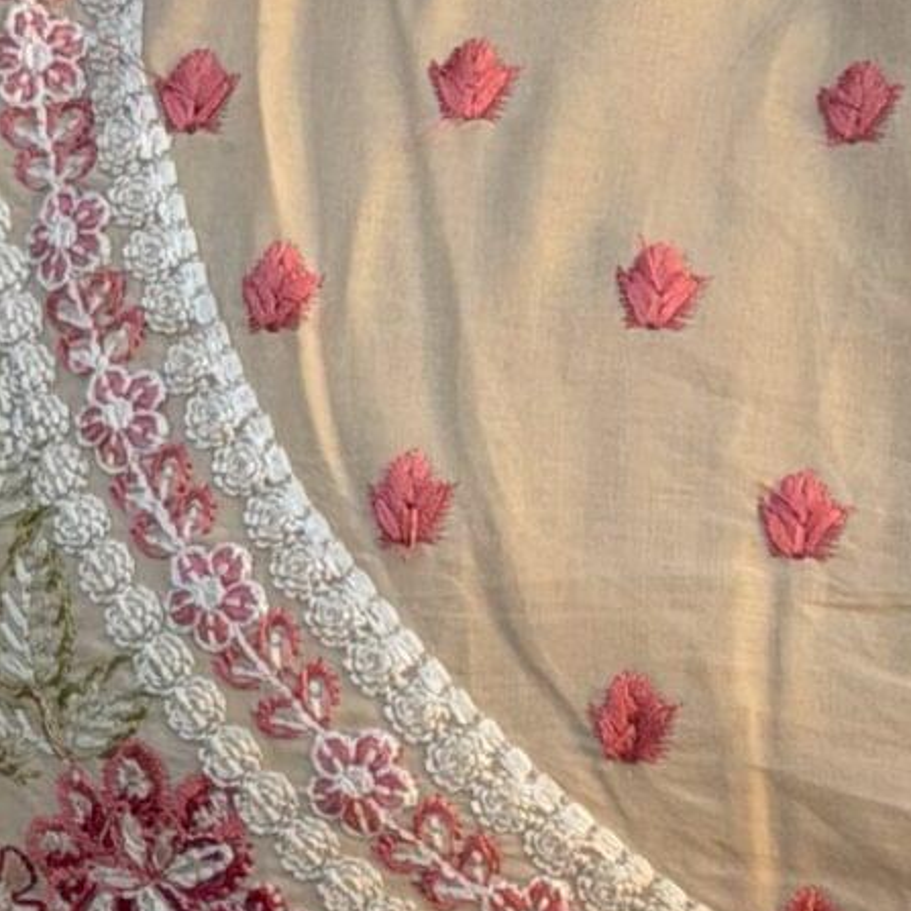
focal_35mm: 243
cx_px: 1302
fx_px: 7235
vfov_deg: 7.1
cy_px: 1292
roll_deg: -5.0
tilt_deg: -27.3
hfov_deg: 7.1
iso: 64
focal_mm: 6.76
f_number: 1.78
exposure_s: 1/762
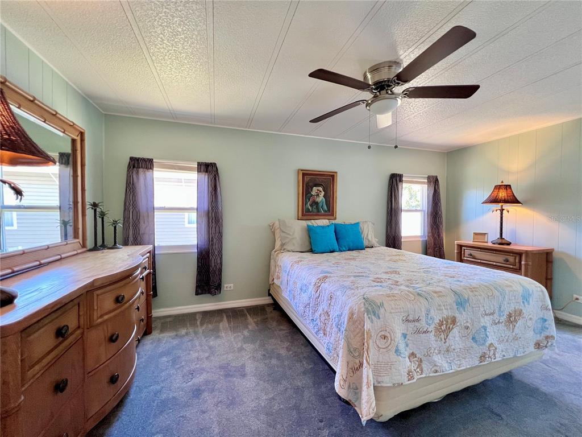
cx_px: 291
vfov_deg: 89.9
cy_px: 218
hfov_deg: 106.2
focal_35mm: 13
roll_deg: -0.7
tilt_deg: -1.5
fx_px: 219
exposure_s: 1/60
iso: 250
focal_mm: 1.57
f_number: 1.8
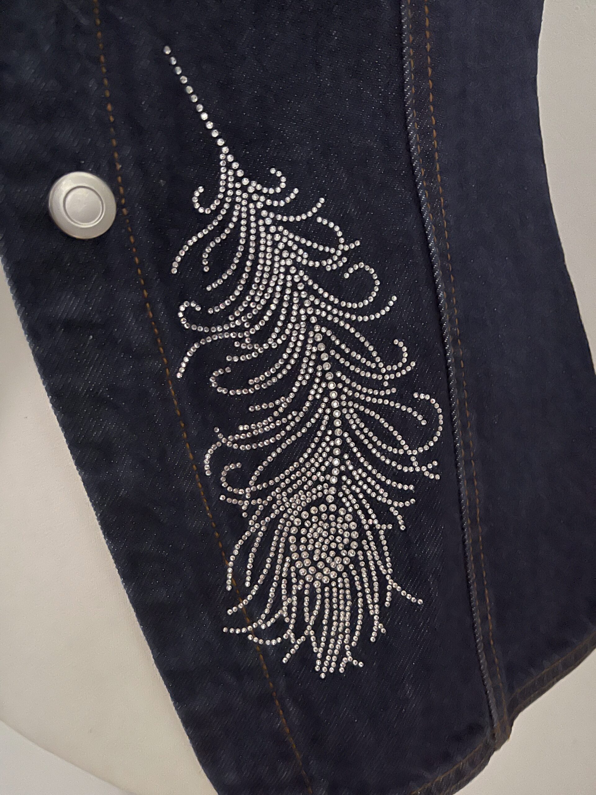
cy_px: 398
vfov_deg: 69.4
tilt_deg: -11.1
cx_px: 298
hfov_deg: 54.9
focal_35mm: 25
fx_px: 574
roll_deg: -0.3
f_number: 1.6
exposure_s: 1/25
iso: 1250
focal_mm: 5.1
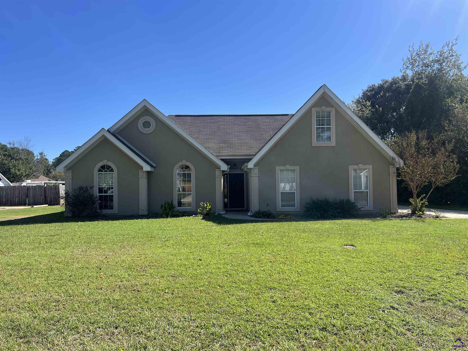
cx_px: 234
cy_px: 176
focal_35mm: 26
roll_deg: +1.1
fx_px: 352
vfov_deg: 53.1
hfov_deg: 67.3
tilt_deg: +2.0
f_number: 1.5
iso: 50
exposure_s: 1/3165
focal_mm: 5.7
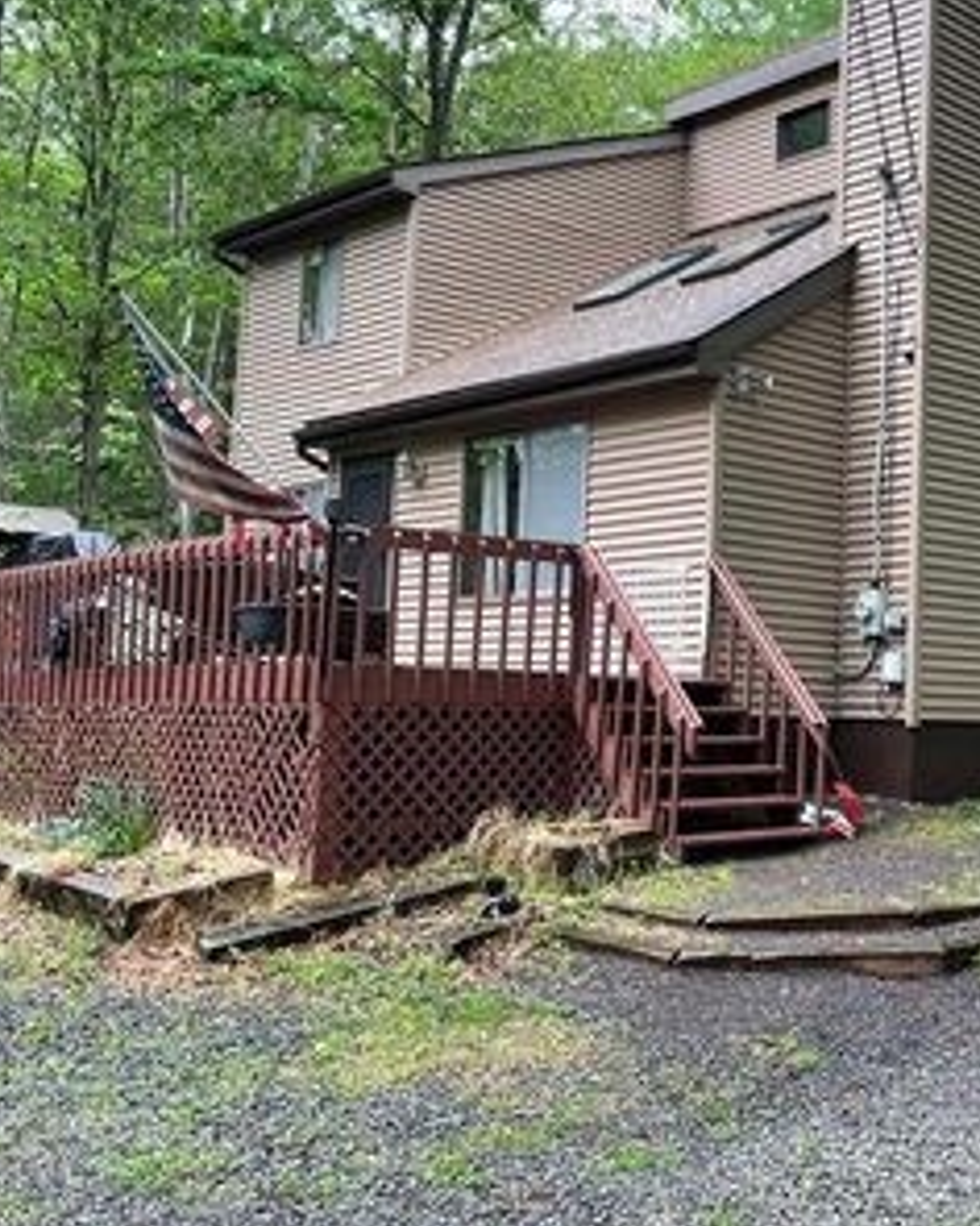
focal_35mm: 43
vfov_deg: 42.8
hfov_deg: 32.9
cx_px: 905
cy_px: 551
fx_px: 1559
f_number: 1.6
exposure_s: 1/197
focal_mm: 4.2
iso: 32
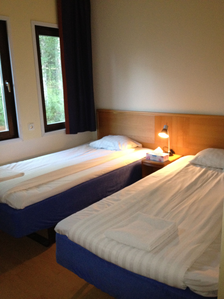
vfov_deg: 52.6
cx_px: 112
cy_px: 150
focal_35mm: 35
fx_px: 302
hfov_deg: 40.7
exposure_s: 1/20
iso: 320
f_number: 2.4
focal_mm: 4.28
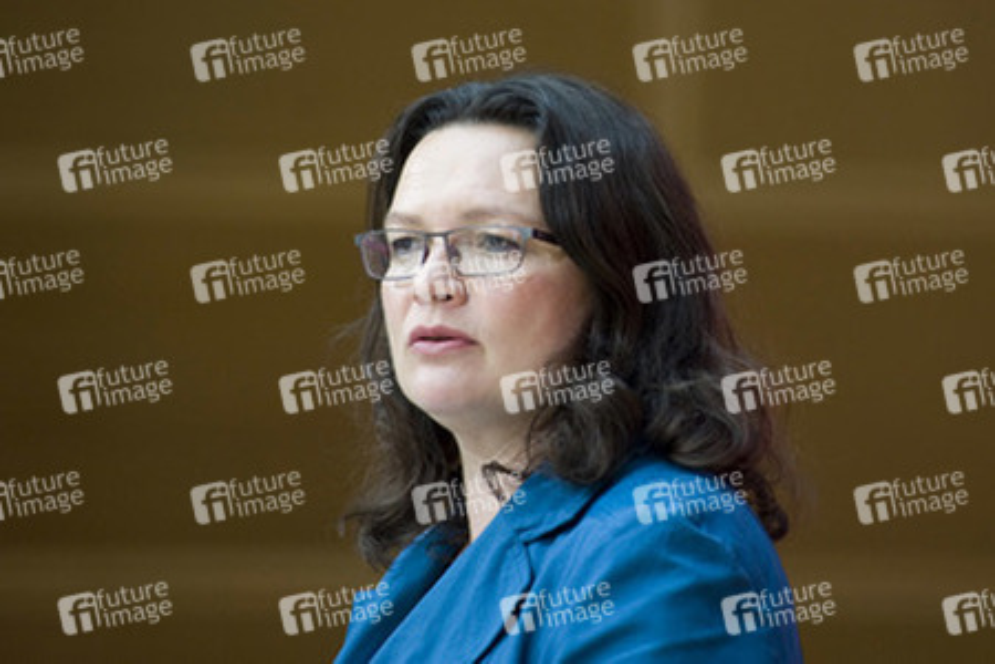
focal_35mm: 200
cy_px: 332
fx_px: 5527
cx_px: 498
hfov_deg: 10.3
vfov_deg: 6.9
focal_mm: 200
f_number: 4.5
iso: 1600
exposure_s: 1/800
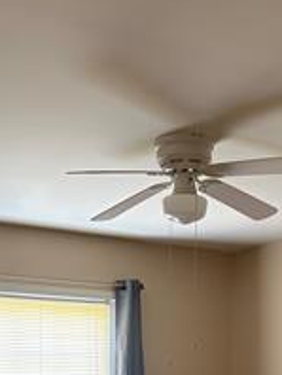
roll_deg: -0.3
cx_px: 184
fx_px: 683
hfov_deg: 23.2
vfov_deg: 28.0
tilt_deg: -2.4
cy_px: 411
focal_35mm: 63
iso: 320
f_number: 1.6
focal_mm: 5.96
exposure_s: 1/60
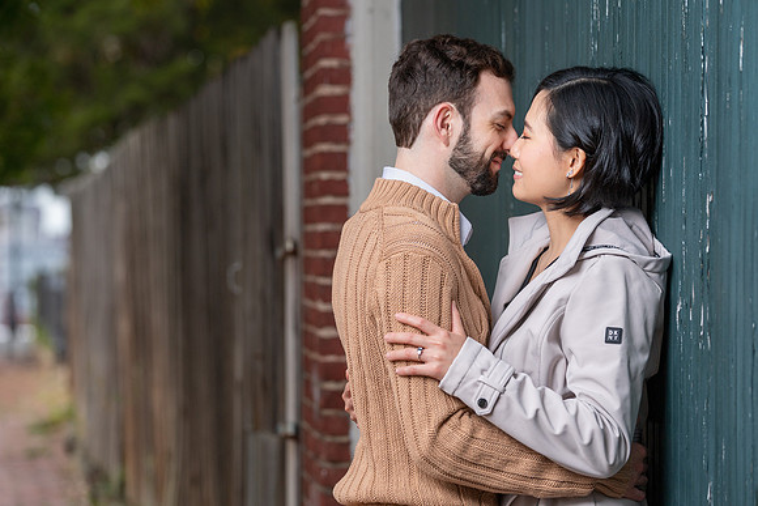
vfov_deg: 11.2
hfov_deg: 16.7
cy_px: 242
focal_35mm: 123
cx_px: 363
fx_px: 2589
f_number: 4
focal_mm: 118
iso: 400
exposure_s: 1/250
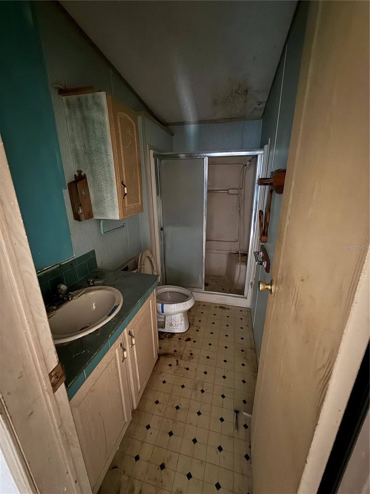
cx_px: 185
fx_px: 200
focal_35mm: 14
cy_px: 247
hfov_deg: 85.7
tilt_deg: -17.8
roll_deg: +0.6
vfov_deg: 102.1
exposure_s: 1/8
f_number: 2.2
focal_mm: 2.22
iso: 1600
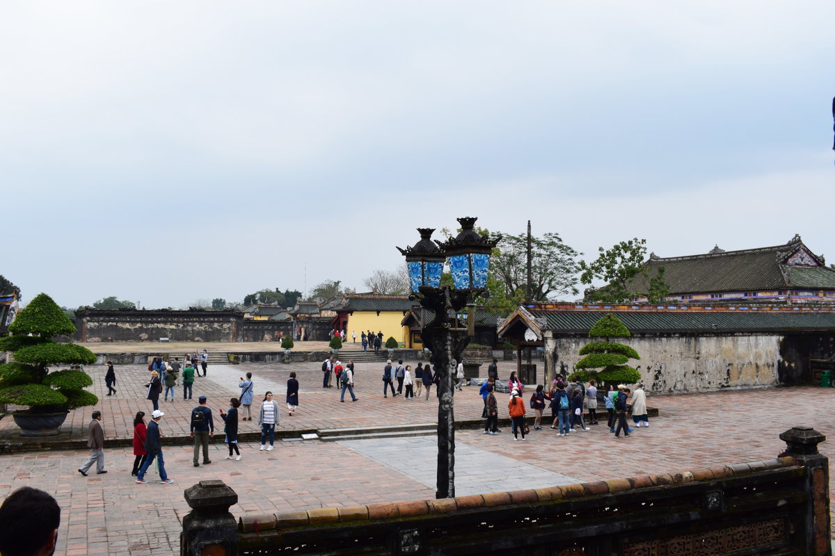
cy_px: 278
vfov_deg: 40.0
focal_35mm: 33
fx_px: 765
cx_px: 418
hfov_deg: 57.2
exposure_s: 1/500
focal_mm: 22
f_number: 11
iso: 400
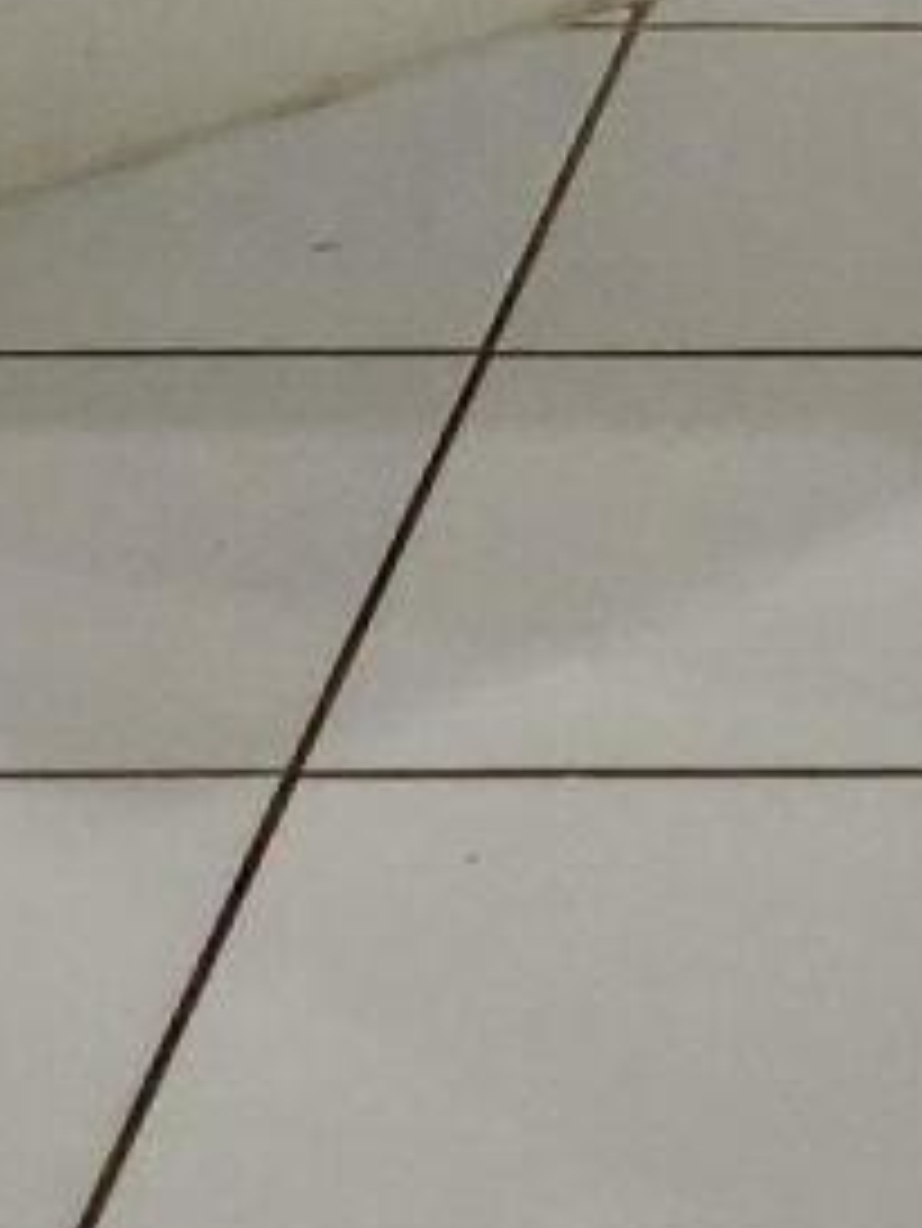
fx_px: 6245
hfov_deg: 7.8
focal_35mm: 176
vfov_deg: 9.9
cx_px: 2312
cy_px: -1691
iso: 200
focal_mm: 5
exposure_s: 1/120
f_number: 1.8
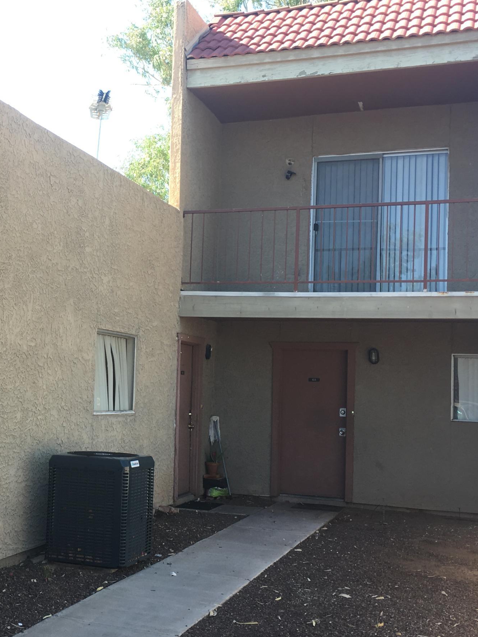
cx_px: 88
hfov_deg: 28.9
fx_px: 902
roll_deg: -2.4
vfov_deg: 38.9
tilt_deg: +0.7
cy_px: 331
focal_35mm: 49
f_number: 2.2
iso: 25
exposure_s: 1/199
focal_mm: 4.15
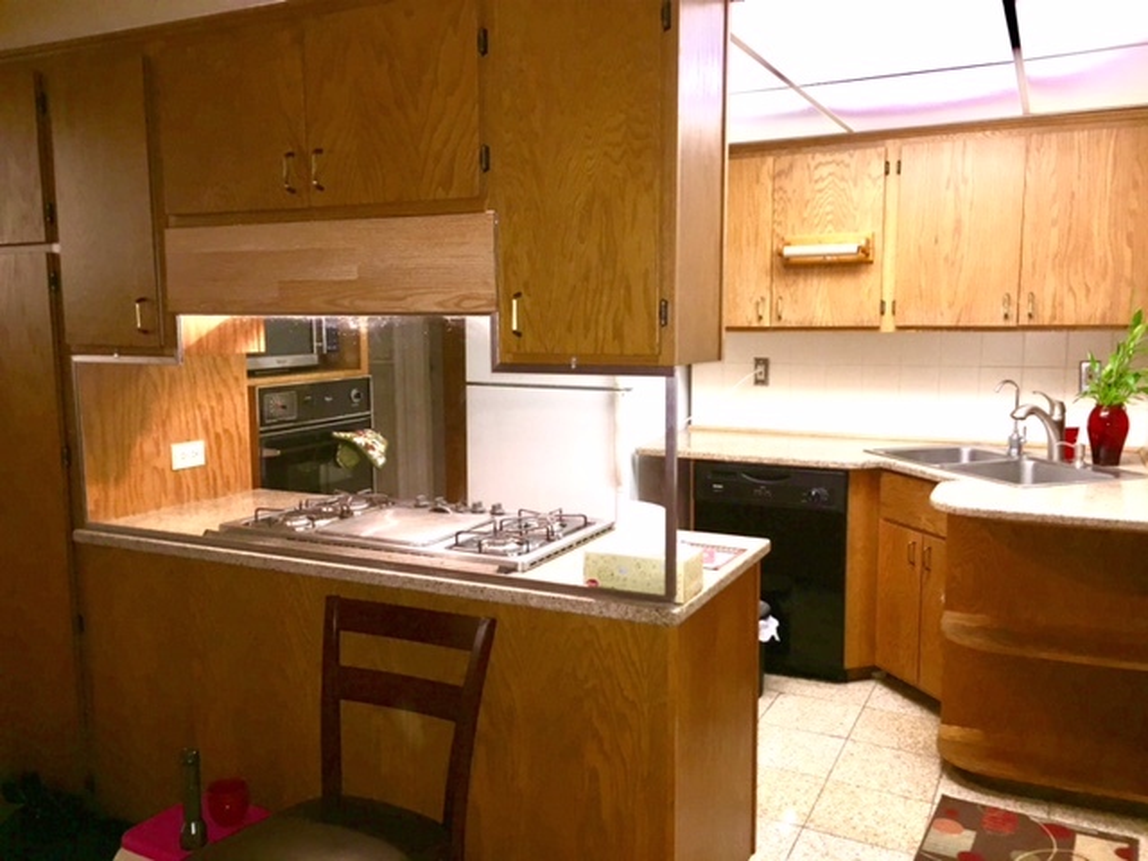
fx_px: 962
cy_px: 430
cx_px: 574
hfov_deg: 61.7
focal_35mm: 29
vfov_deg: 48.2
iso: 64
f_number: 2.2
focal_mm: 4.15
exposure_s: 1/30
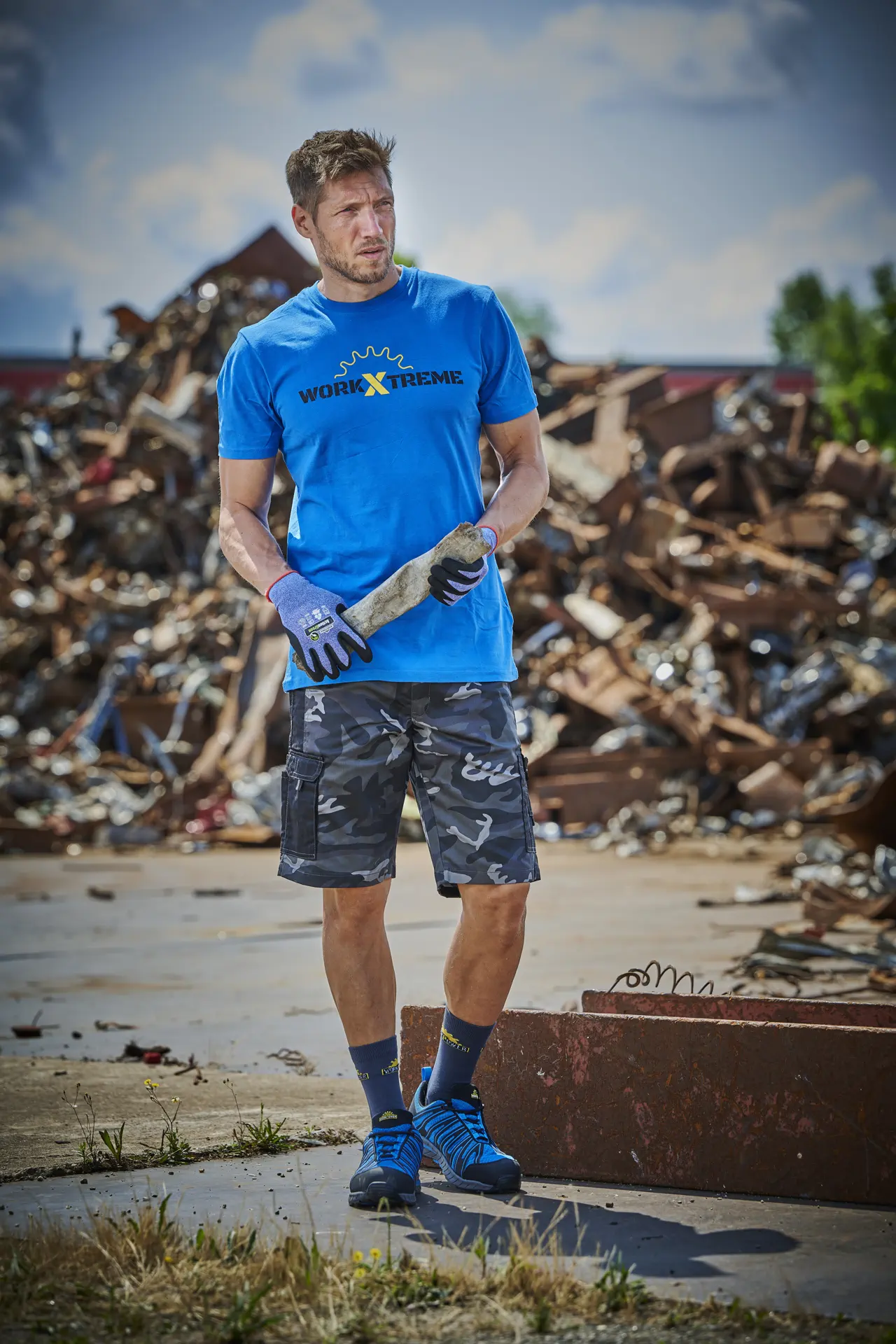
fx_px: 4666
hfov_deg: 11.0
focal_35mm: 125
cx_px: 448
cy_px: 672
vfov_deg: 16.4
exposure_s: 1/320
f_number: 4
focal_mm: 125
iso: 40
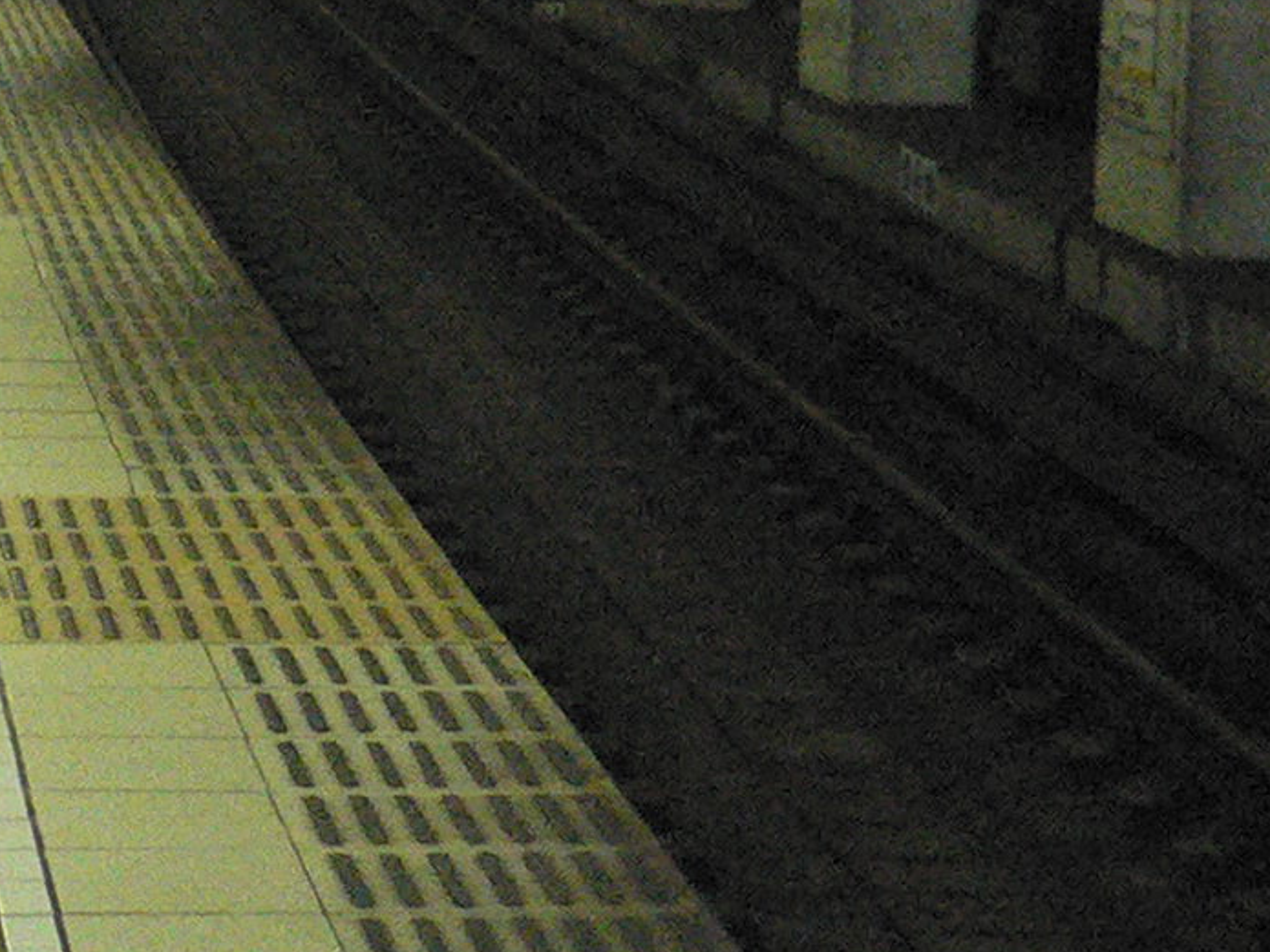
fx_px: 4732
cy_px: -153
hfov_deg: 15.3
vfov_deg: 11.3
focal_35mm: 129
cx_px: 497
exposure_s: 1/60
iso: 400
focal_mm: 5.8
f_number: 2.8
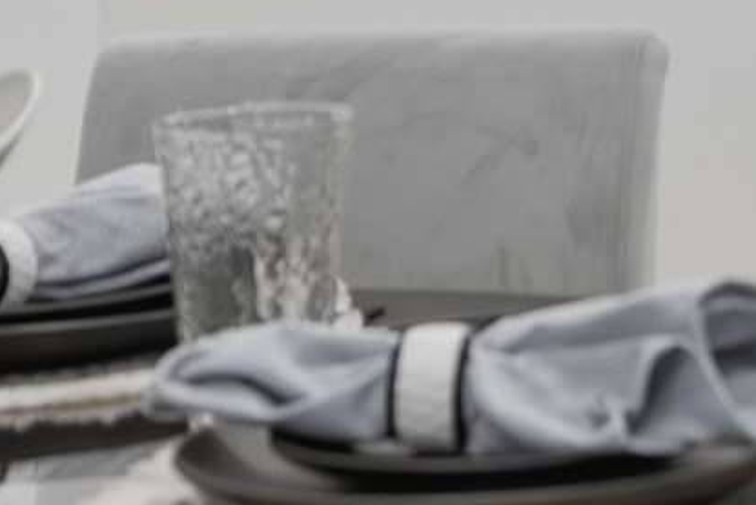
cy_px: -293
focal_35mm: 153
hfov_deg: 12.1
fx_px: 3214
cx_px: 1452
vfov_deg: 8.7
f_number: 4
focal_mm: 31
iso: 160
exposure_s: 1/250
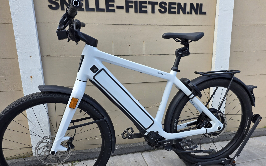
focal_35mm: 25
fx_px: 181
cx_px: 132
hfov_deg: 72.6
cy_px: 95
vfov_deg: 49.1
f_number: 1.7
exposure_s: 1/359
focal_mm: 6.25
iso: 32
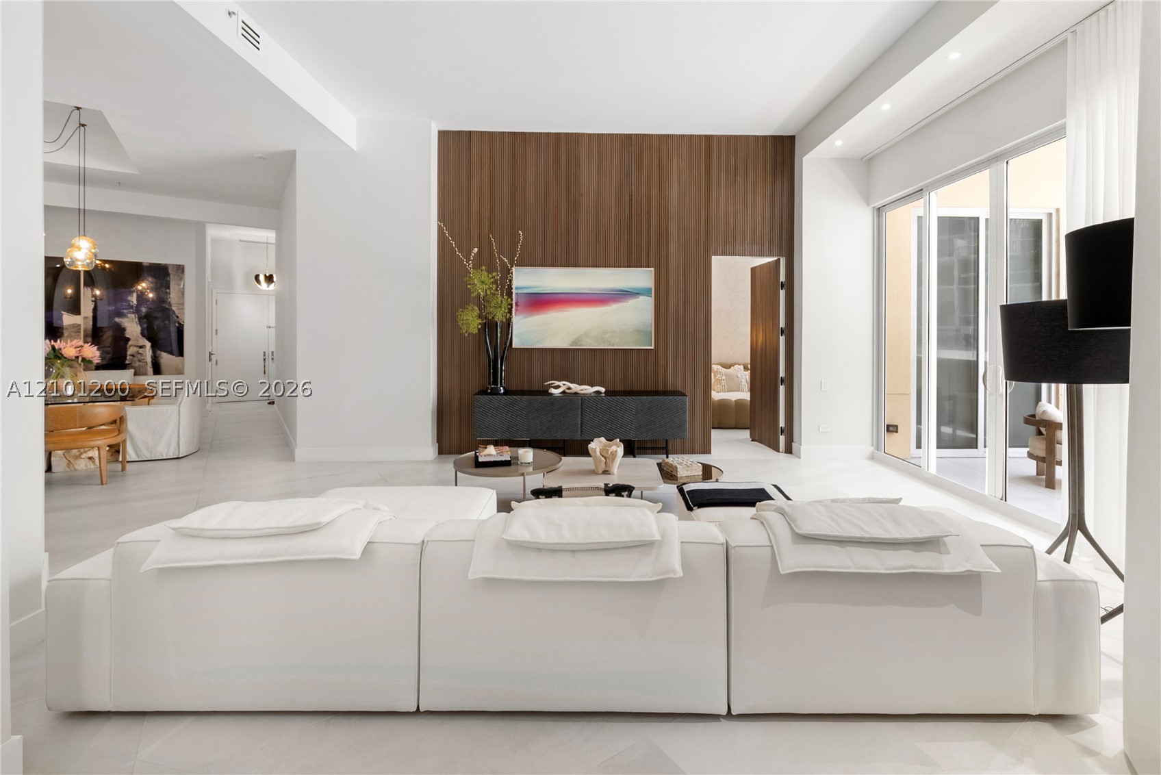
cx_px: 580
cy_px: 388
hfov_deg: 112.6
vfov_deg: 90.1
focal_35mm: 12
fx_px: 387
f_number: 8
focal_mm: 12
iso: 400
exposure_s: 1/50
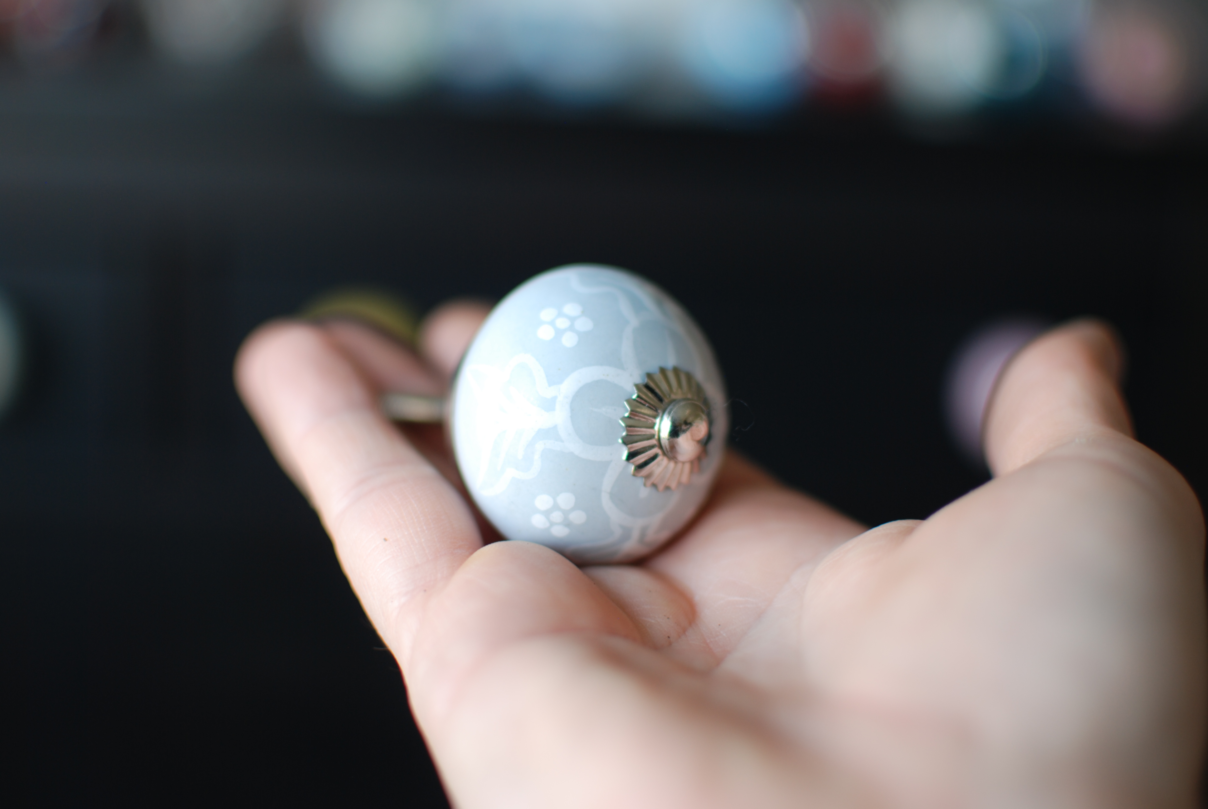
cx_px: 604
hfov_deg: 37.8
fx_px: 1764
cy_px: 404
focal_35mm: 52
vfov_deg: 25.8
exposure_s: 1/60
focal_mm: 35
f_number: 1.8
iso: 100
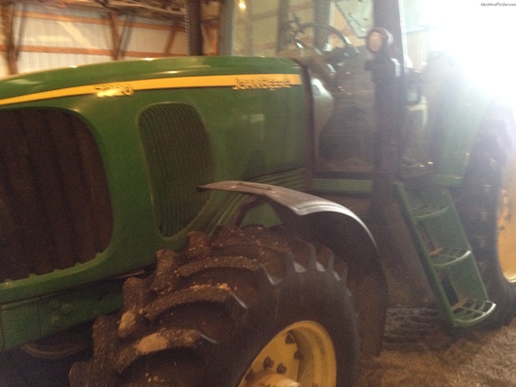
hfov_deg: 52.6
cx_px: 258
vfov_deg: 40.7
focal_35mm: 35
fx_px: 522
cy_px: 194
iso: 400
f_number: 2.4
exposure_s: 1/20
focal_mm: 4.28
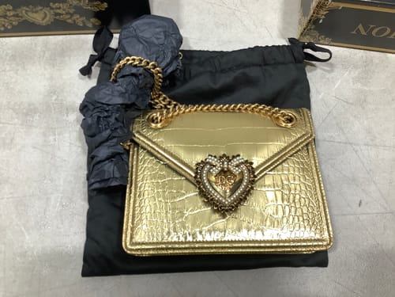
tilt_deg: -77.4
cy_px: 148
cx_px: 198
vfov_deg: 45.4
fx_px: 354
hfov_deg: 58.4
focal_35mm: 31
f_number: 2.4
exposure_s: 1/100
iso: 80
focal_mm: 3.3
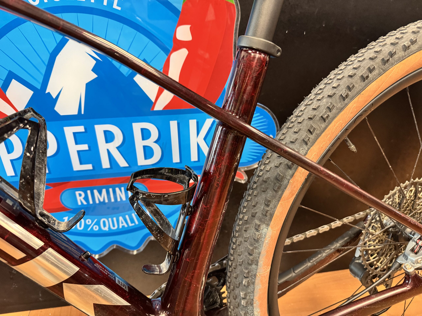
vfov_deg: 56.8
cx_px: 211
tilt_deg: -27.3
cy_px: 158
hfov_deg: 71.6
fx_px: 293
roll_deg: +0.3
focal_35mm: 24
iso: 320
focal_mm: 6.76
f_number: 1.78
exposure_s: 1/50
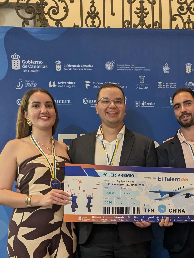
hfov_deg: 32.1
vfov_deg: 40.8
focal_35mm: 44
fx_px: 328
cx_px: 154
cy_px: 212
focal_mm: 6.9
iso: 779
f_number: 1.68
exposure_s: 1/100
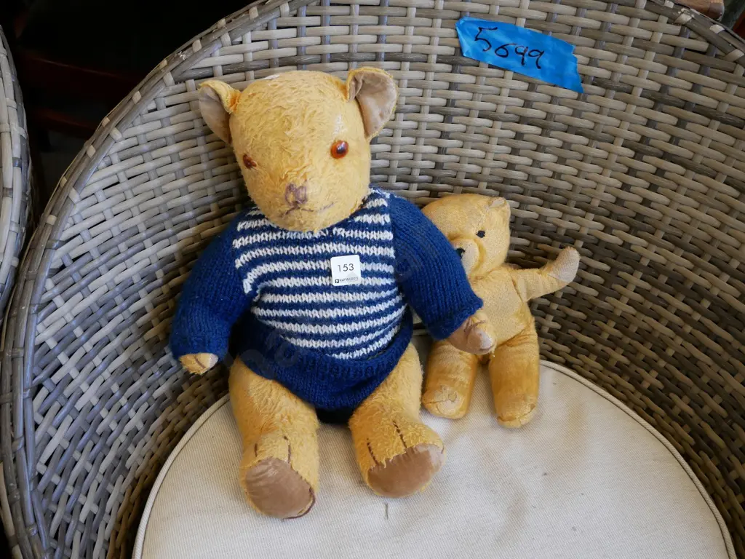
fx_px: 861
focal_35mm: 40
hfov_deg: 46.8
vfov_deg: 36.0
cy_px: 280
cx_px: 372
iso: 640
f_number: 4.1
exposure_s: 1/60
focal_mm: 20
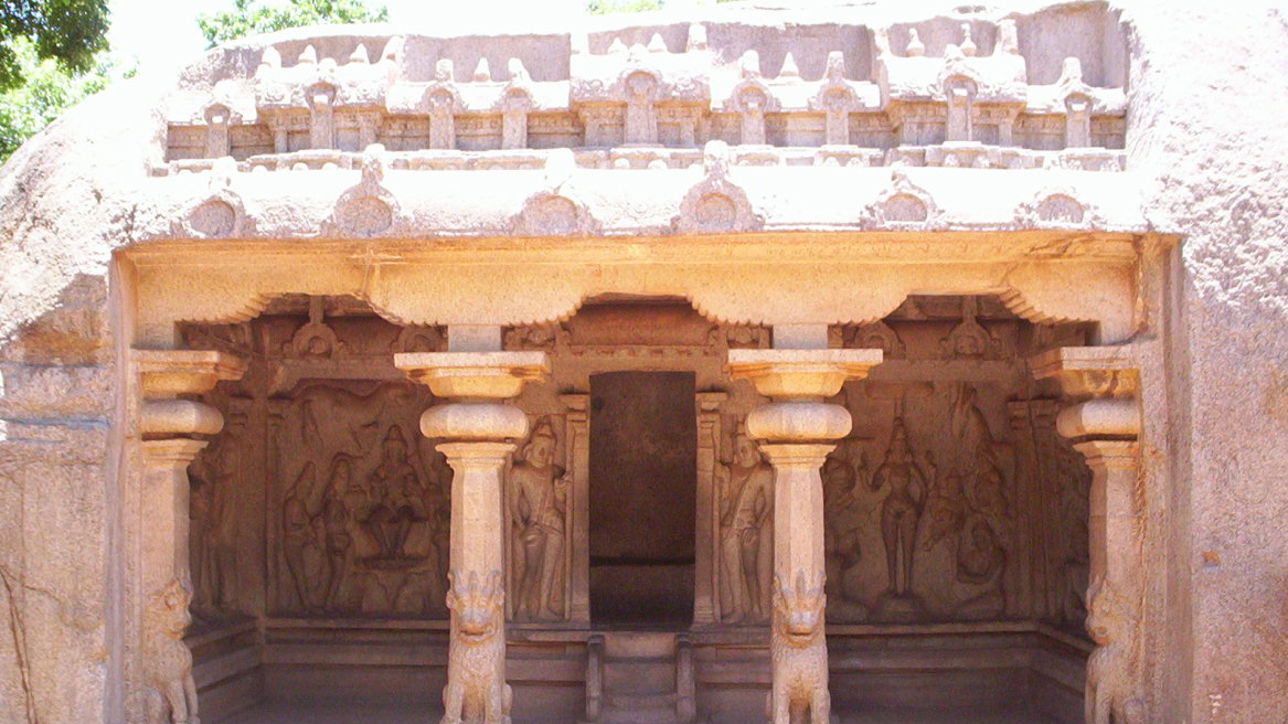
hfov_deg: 48.4
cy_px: 489
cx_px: 636
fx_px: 1434
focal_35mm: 42
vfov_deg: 28.1
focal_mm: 4.99
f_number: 4.5
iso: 140
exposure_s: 1/76.4
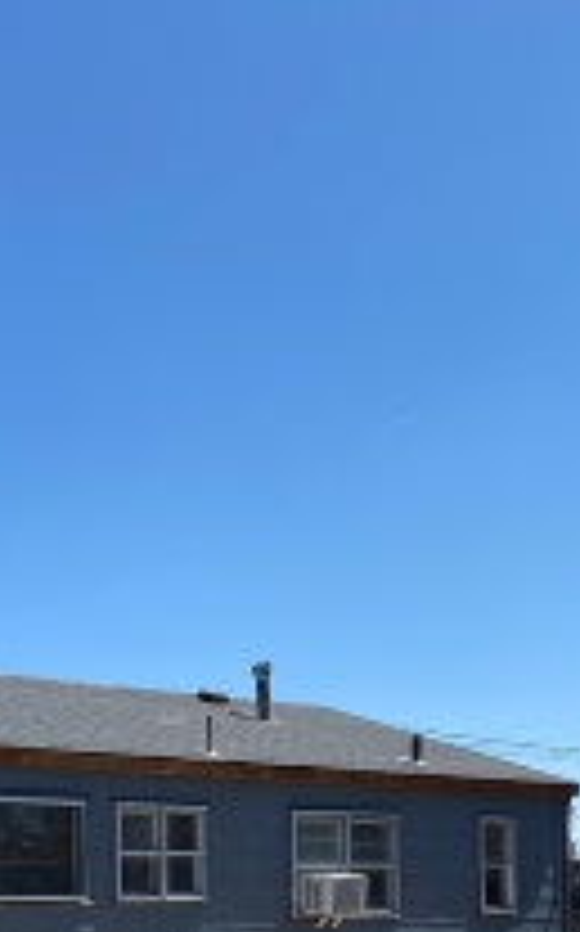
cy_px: 855
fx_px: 1622
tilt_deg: +1.9
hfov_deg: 19.9
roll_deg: +0.2
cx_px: 76
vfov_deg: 30.5
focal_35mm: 64
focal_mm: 4.25
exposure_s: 1/3413
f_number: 1.8
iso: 32
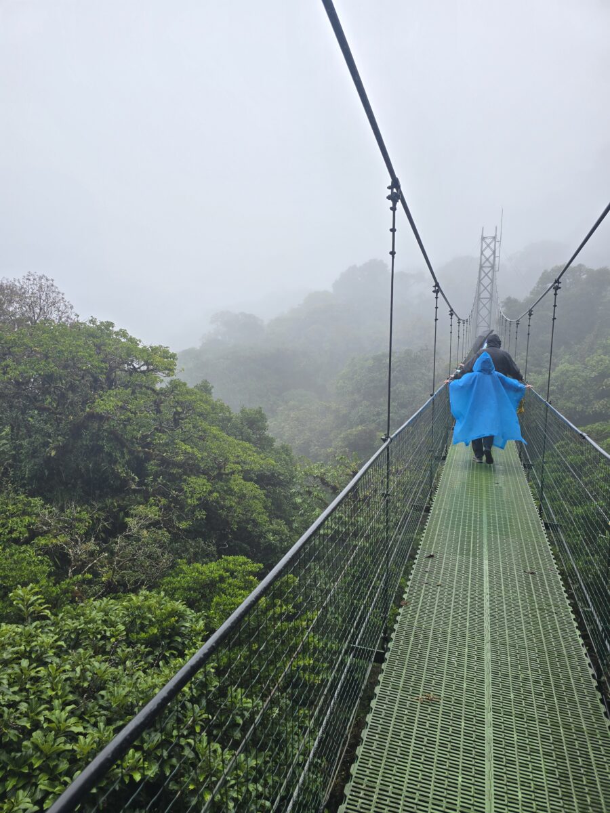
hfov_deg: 58.9
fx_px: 540
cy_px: 406
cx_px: 305
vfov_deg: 73.9
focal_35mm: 23
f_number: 1.7
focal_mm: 6.3
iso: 12
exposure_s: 1/203
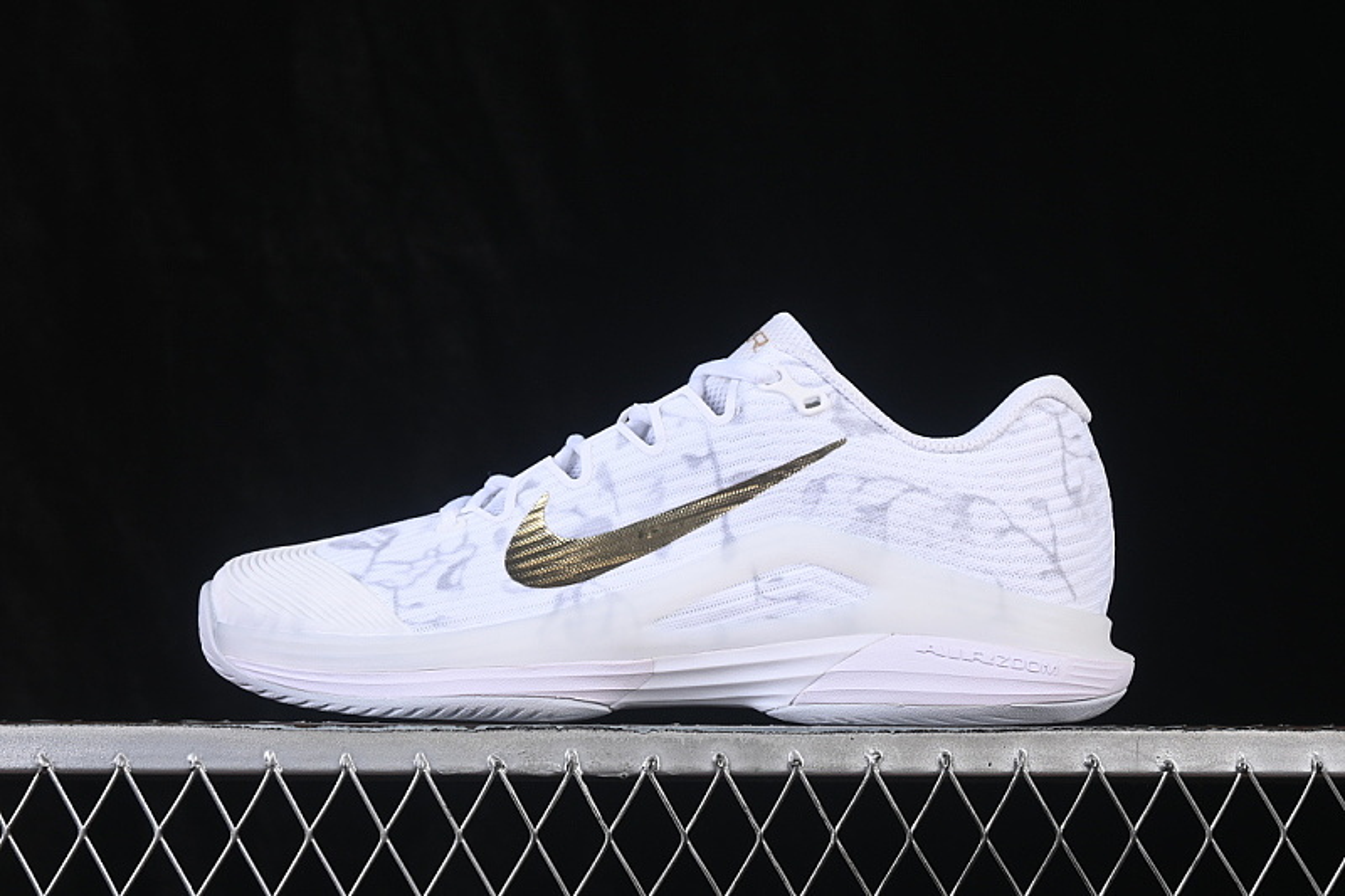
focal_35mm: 75
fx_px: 2801
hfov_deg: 27.0
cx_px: 672
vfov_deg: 18.2
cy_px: 448
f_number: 8
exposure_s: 1/80
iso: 160
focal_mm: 50
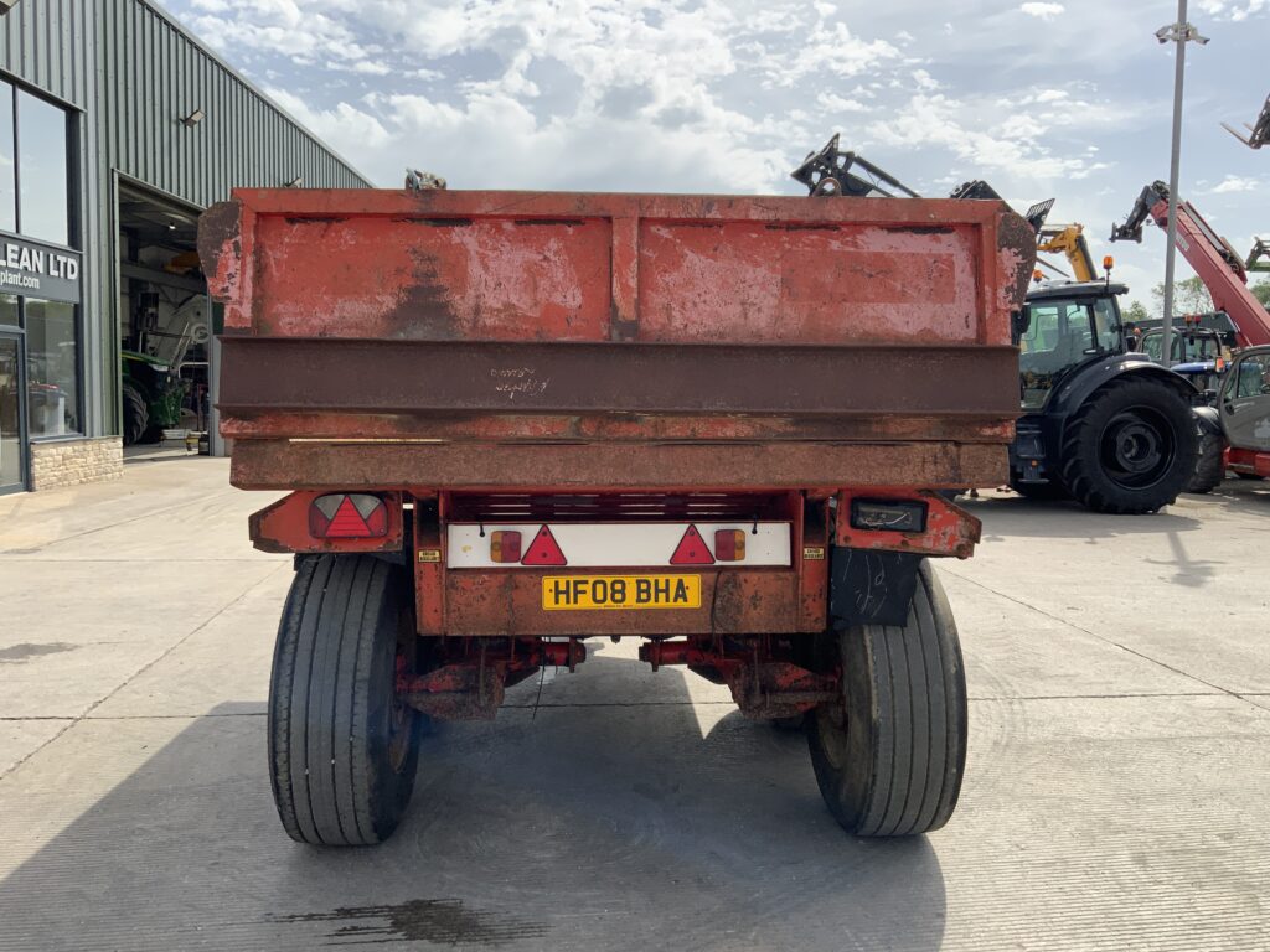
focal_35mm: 29
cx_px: 635
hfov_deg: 61.7
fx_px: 1064
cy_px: 476
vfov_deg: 48.2
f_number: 1.8
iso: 16
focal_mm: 3
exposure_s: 1/1490
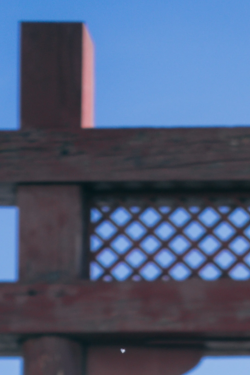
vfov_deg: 8.9
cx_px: 463
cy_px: 788
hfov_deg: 6.2
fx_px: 2239
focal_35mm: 215
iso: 125
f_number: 1.8
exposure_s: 1/2500
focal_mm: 50
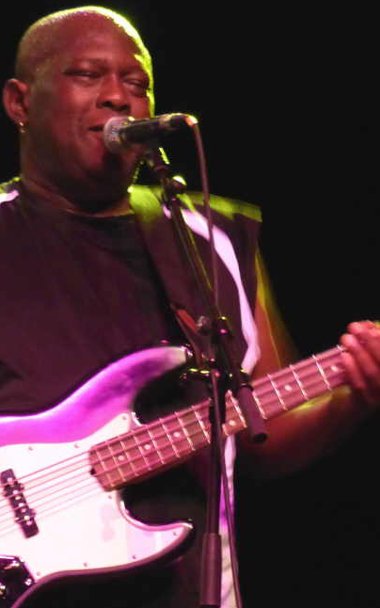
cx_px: 119
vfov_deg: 9.0
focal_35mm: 233
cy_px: 355
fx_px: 3859
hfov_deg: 5.6
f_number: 2.8
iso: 800
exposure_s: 1/5
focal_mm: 25.6
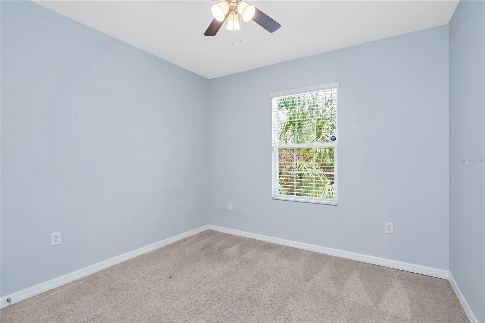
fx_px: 229
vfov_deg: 70.4
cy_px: 162
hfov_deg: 93.3
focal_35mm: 17
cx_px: 242
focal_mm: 17
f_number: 6.7
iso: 400
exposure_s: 1/60
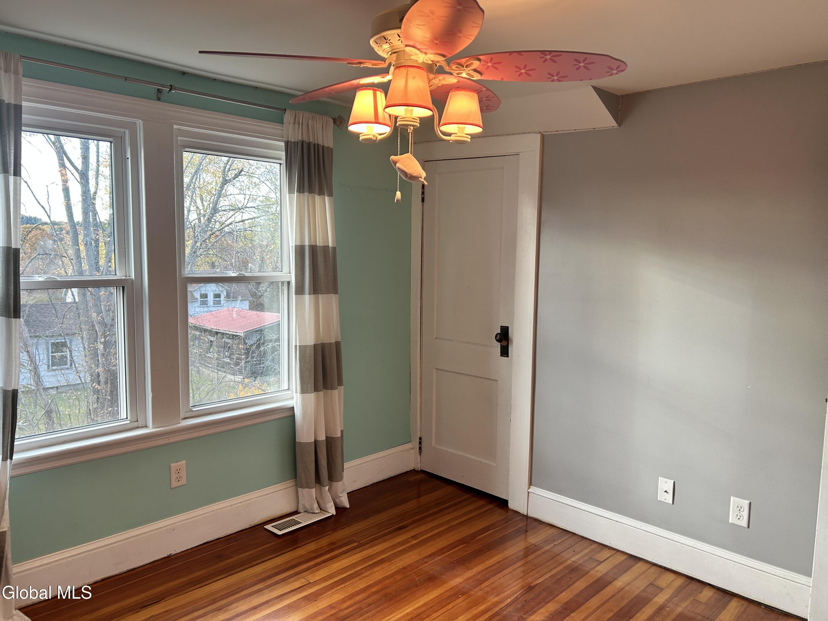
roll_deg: -1.2
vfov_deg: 53.1
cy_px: 310
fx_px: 622
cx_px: 414
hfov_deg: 67.3
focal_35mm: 26
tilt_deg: -6.3
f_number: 1.5
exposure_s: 1/120
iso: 64
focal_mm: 5.7
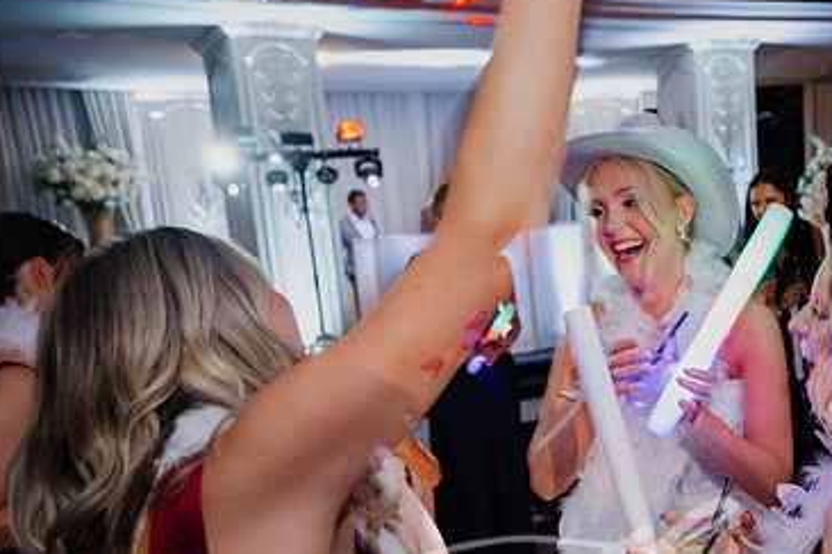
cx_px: 607
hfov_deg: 49.0
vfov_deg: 34.7
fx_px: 878
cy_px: 369
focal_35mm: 38
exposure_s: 1/40
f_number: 2.8
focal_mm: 24
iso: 2000
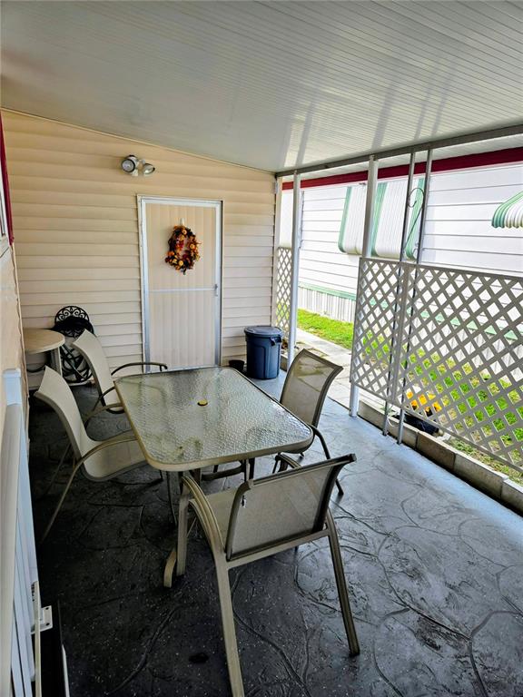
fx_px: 463
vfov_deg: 73.9
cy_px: 348
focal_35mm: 23
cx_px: 262
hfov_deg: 58.9
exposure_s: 1/378
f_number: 1.8
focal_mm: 5.4
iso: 25
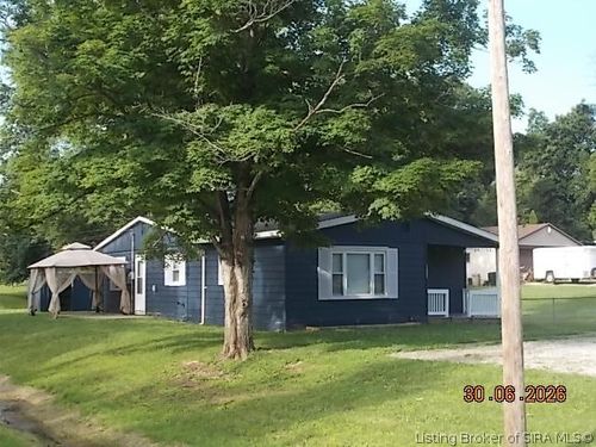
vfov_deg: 29.1
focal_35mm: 50
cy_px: 224
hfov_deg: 38.2
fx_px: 861
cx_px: 298
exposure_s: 1/125
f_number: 4.5
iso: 80
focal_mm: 9
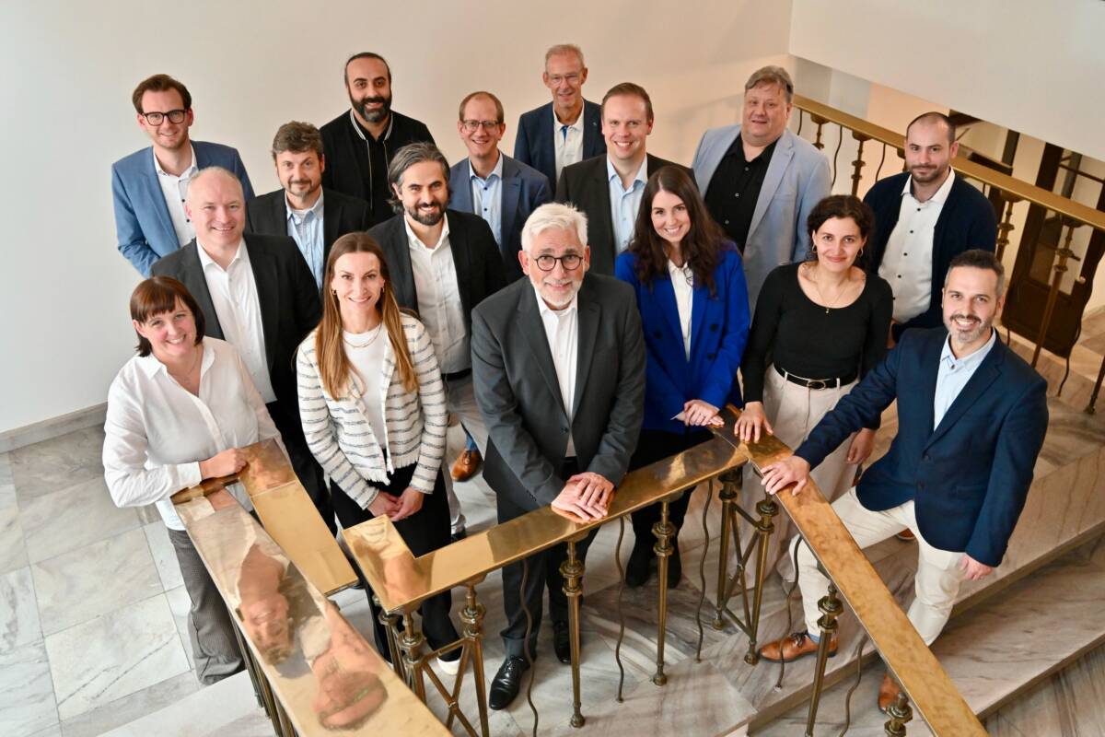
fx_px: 997
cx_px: 552
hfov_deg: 58.0
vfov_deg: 40.5
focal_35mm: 32
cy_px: 368
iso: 2200
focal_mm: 32.5
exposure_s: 1/80
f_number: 5.6
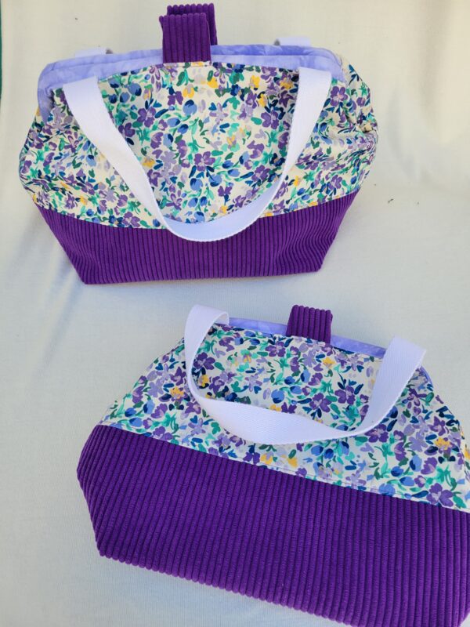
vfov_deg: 67.3
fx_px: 471
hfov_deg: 53.1
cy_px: 314
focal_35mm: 26
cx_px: 235
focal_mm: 5.4
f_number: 1.8
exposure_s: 1/629
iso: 40
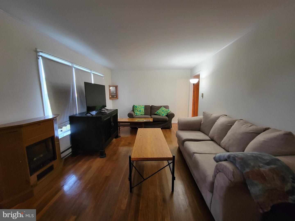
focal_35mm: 13
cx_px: 148
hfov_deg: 106.2
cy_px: 110
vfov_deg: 89.9
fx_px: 111
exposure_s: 1/30
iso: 400
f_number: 2.2
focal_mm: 2.2
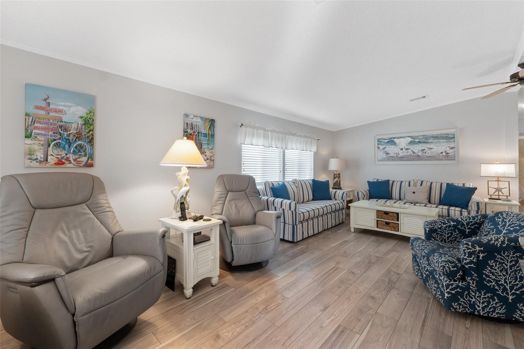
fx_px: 218
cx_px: 262
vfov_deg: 77.3
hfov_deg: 100.4
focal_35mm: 15
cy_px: 174
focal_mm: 10
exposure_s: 1/1.25
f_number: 8
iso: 100
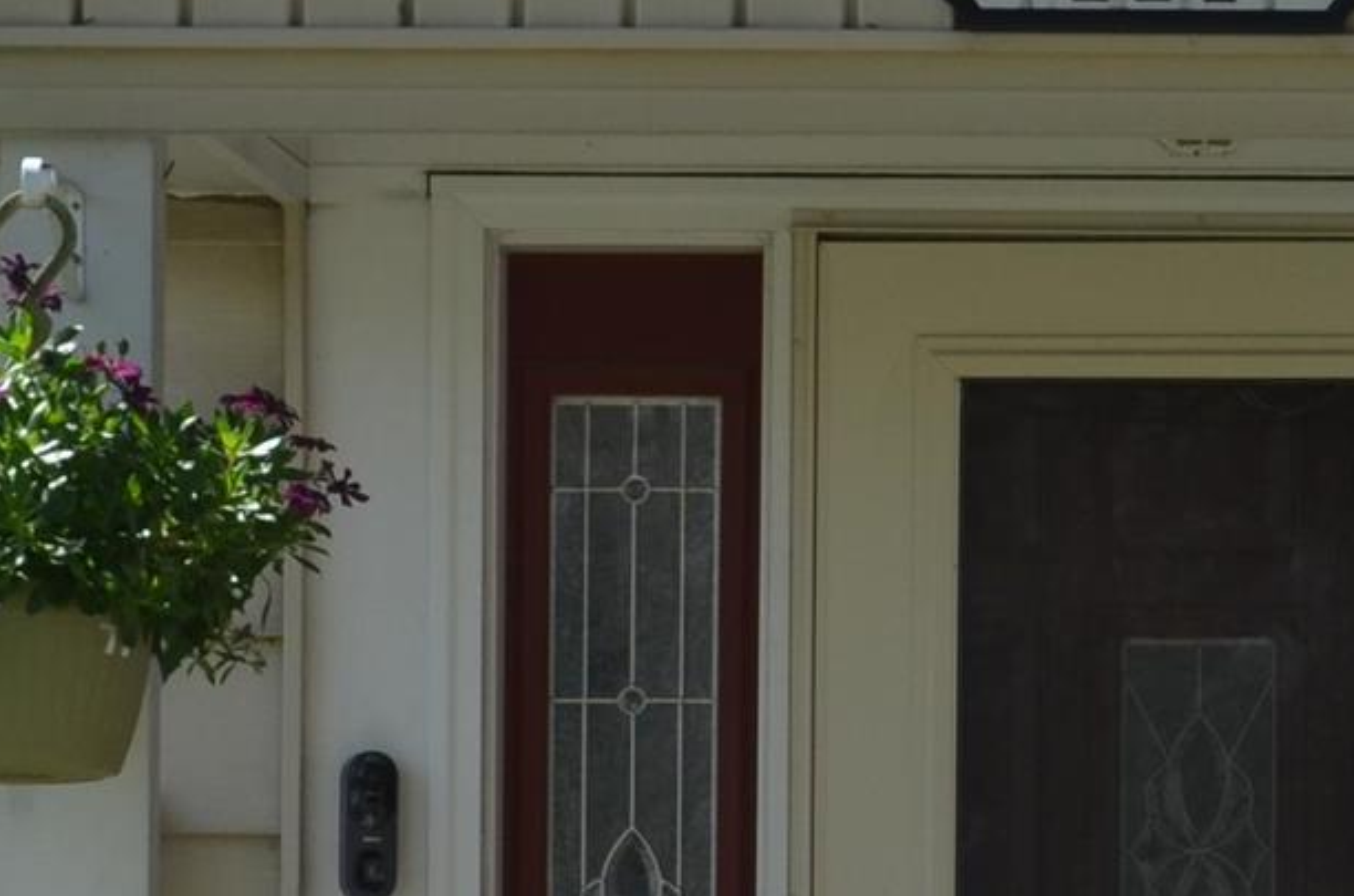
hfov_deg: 9.1
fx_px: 8480
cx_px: 1166
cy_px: 938
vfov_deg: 6.0
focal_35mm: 226
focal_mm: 30
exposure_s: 1/400
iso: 200
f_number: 7.1
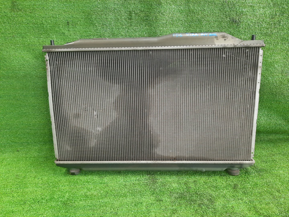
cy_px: 108
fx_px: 209
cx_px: 144
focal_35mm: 25
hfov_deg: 69.4
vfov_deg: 54.9
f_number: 2
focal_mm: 4.6
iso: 348
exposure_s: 1/50
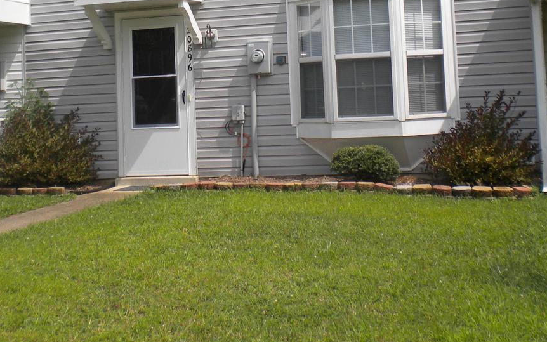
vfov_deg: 20.4
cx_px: 281
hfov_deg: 33.0
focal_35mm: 62
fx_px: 924
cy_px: 8
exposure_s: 1/606
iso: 80
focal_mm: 6.3
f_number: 4.6
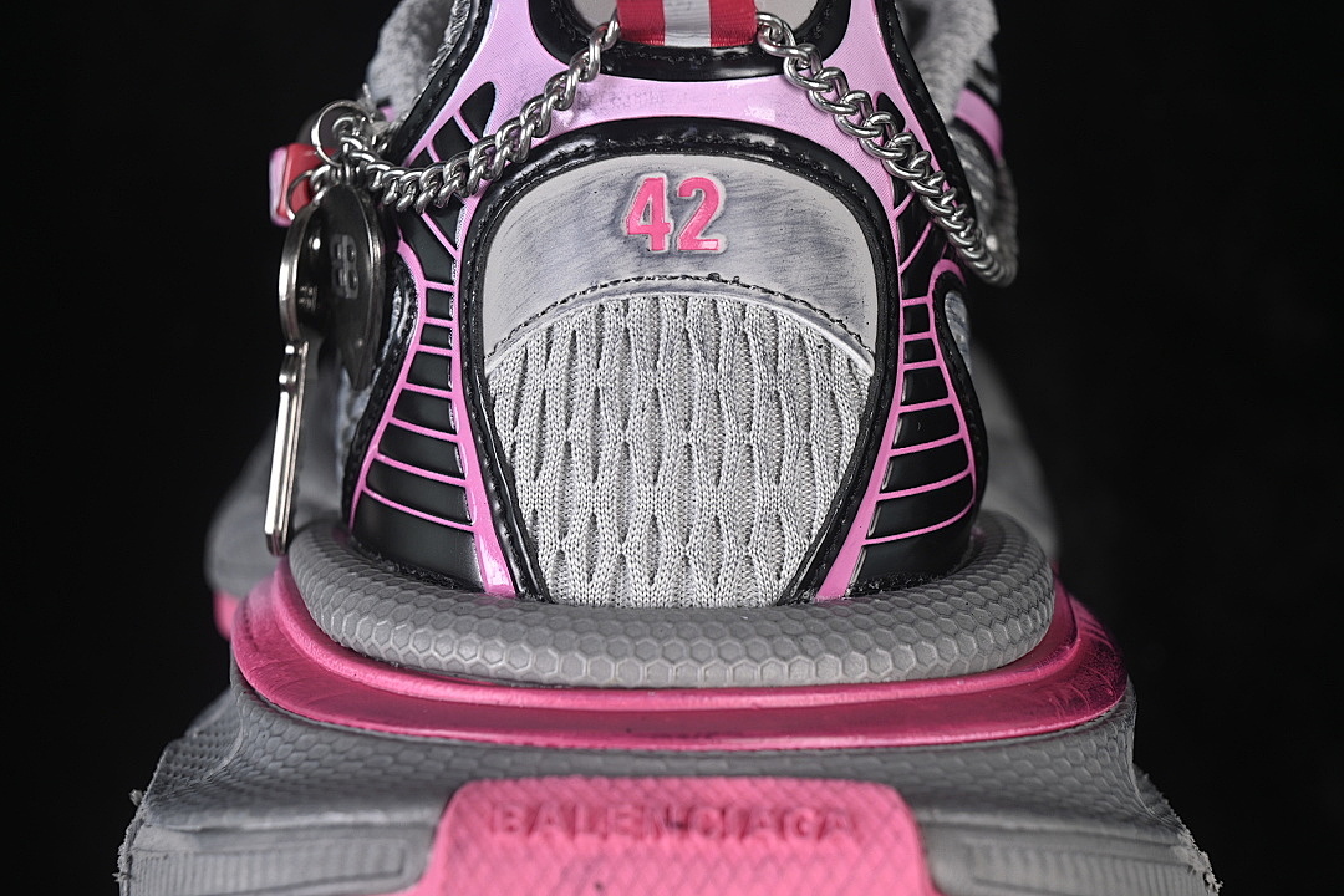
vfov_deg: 18.2
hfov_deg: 27.0
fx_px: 2800
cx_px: 672
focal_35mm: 75
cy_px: 448
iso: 160
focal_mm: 50
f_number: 6.3
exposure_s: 1/60
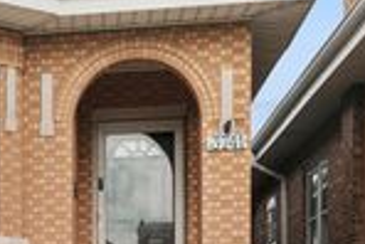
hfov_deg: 20.1
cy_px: 134
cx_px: -133
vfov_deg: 15.1
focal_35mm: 91
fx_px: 924
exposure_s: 1/250
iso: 200
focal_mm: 18
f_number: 8
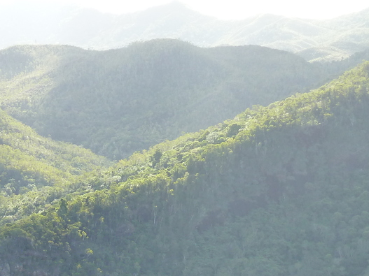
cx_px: 0
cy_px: 279
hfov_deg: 11.9
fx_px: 1748
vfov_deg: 9.0
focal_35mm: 164
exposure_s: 1/80
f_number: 4.1
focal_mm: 11.9
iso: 125
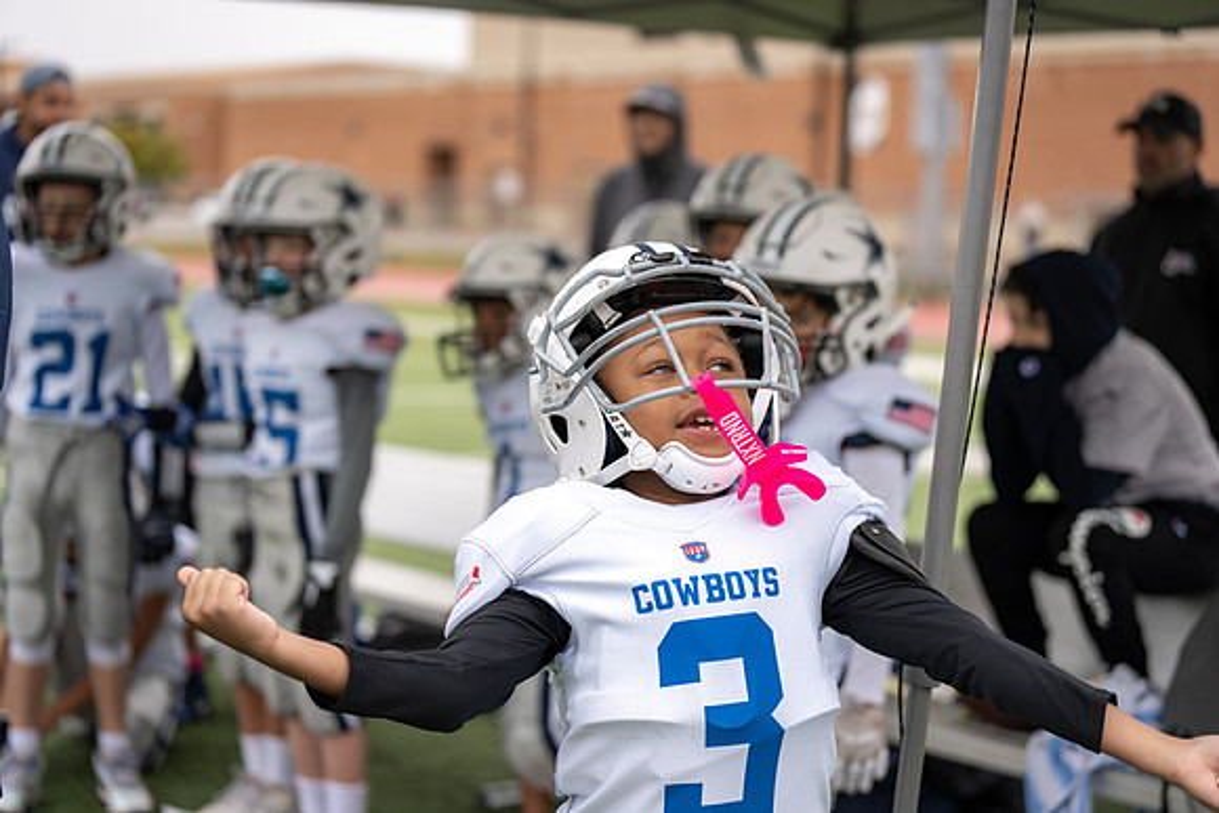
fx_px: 2371
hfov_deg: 28.8
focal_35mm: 70
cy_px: 406
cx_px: 610
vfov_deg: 19.5
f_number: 2.8
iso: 100
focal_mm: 70
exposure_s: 1/320
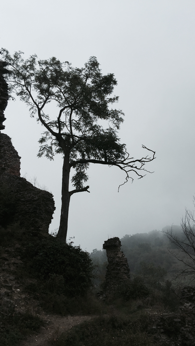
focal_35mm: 32
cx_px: 99
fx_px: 294
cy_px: 175
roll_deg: +2.3
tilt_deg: +20.0
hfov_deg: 36.7
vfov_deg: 61.0
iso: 32
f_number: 2.2
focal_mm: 4.15
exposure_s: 1/1319
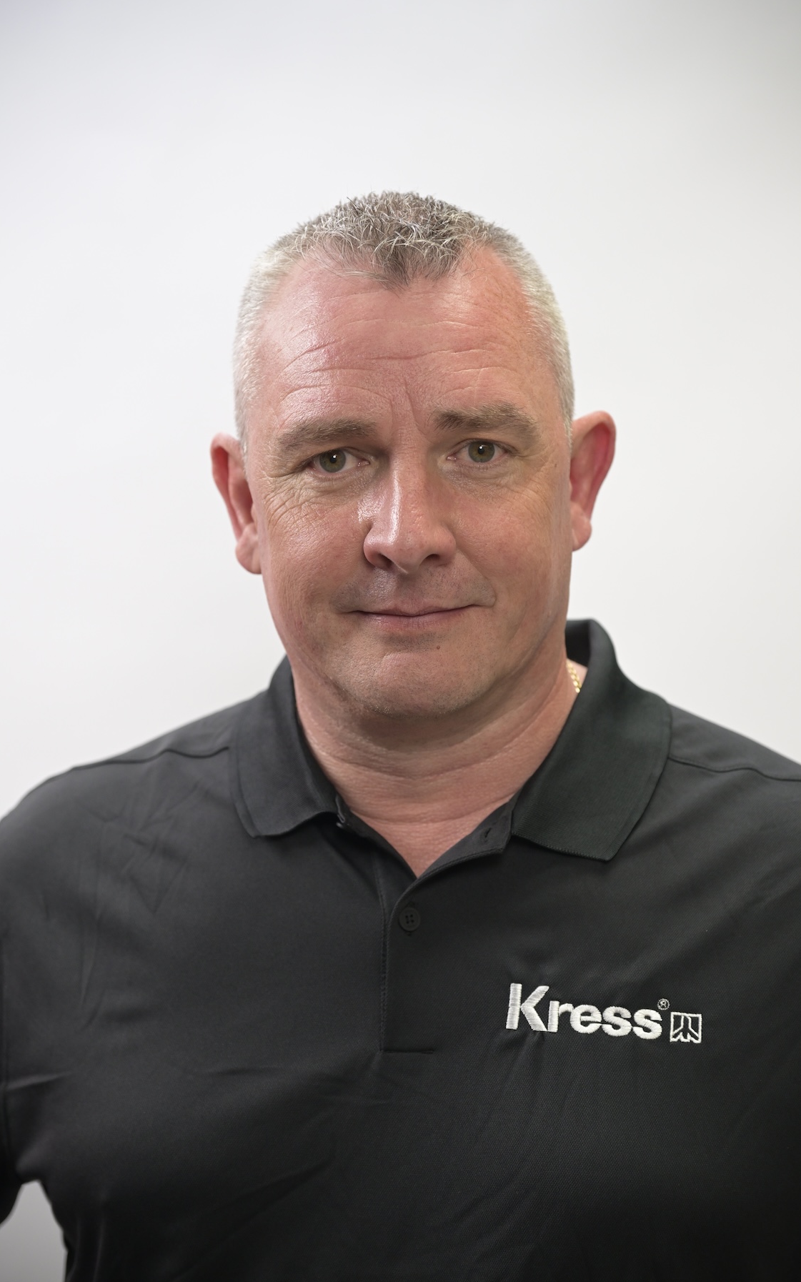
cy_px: 642
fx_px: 3179
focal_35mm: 91
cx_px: 427
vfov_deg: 22.8
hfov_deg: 14.4
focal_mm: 89
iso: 1250
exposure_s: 1/125
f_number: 4
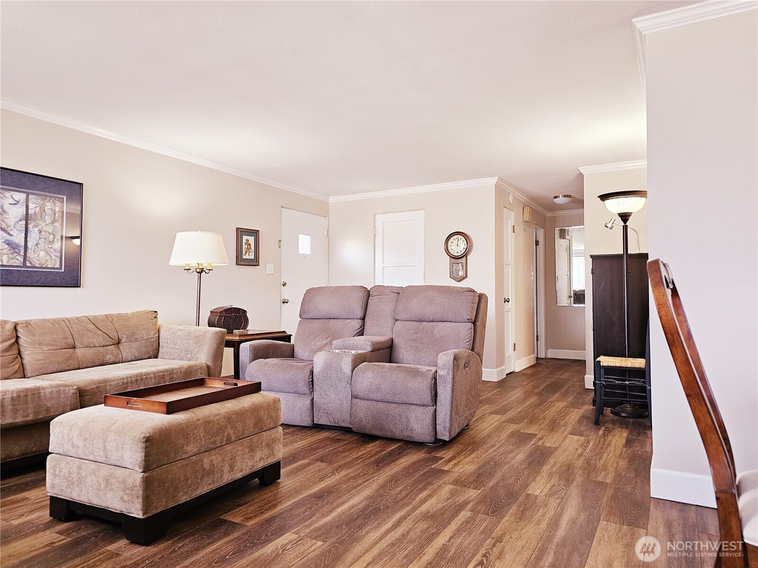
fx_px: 504
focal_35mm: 23
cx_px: 379
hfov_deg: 73.9
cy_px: 284
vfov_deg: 58.9
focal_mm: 6.3
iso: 400
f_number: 1.7
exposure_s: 1/120
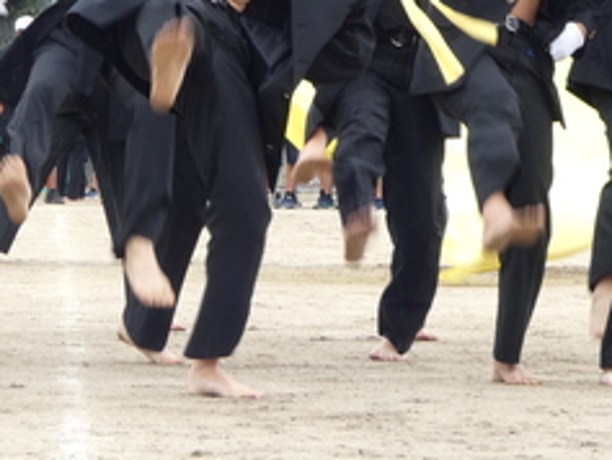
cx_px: 103
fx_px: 6333
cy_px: 44
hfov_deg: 5.5
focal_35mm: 358
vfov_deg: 4.2
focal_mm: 31.7
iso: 125
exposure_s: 1/80
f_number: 5.5
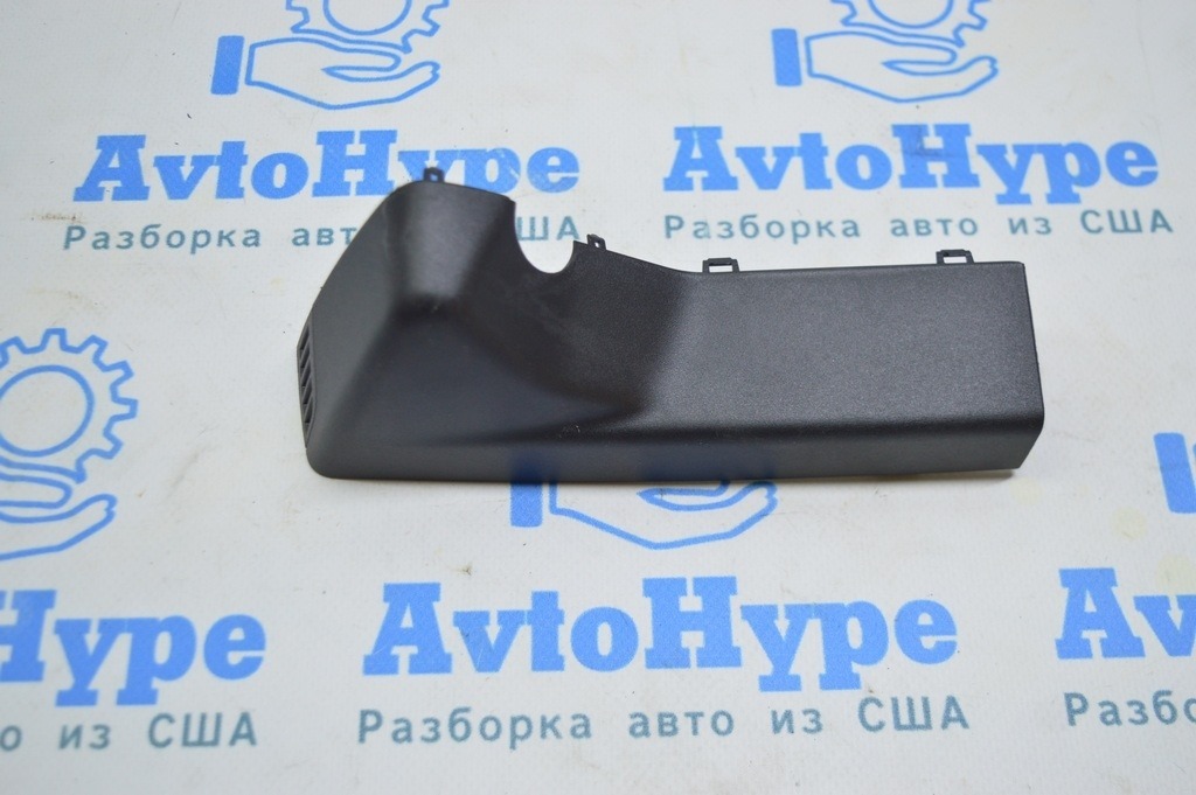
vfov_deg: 30.8
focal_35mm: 44
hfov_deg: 45.0
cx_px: 598
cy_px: 398
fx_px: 1444
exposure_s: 1/50
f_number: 4.2
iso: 400
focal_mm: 29
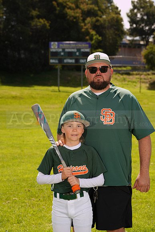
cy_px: 116
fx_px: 645
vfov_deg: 20.4
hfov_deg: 13.7
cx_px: 78
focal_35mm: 100
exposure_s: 1/160
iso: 80
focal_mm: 100
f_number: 9
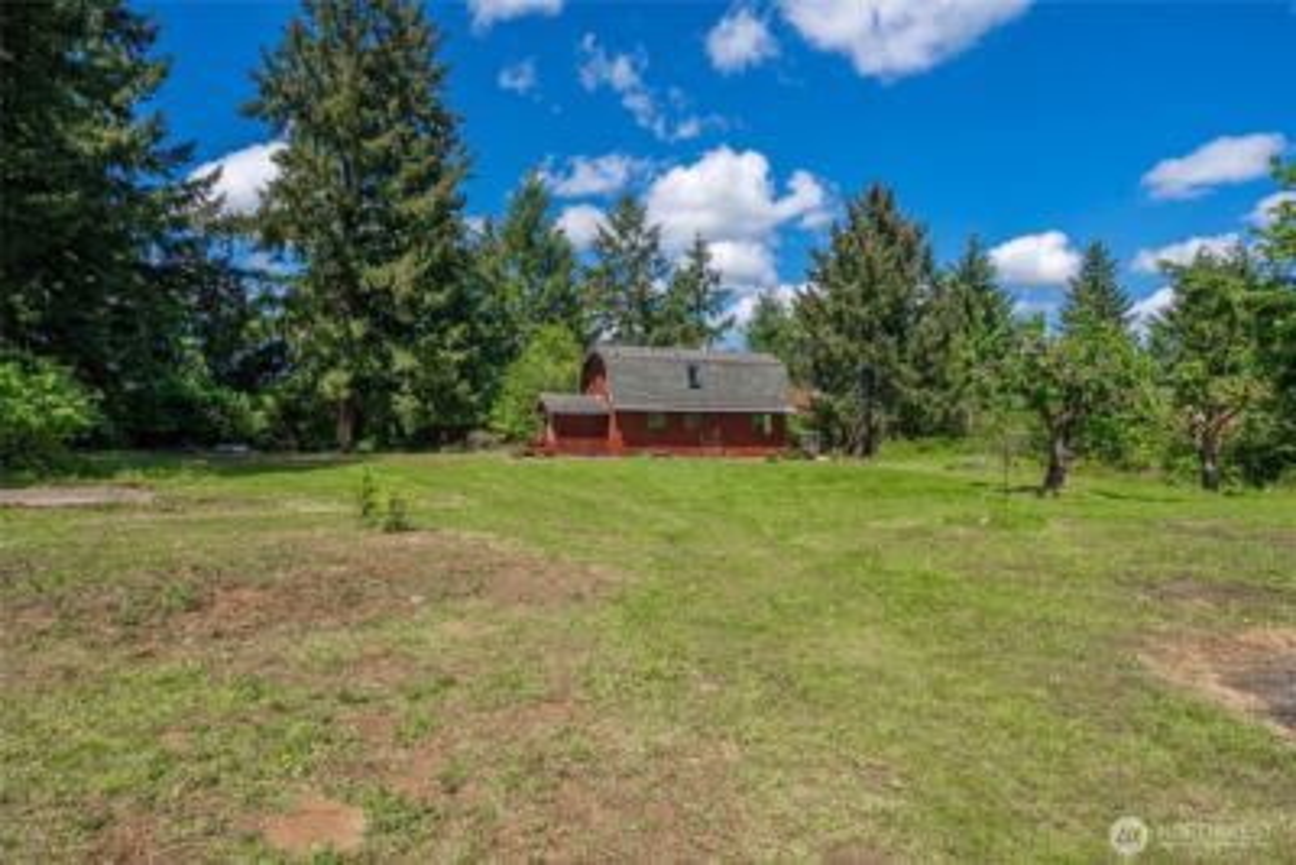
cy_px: 432
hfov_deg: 84.0
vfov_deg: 62.0
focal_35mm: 20
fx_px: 720
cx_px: 648
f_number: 7.1
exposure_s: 1/160
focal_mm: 20
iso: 80
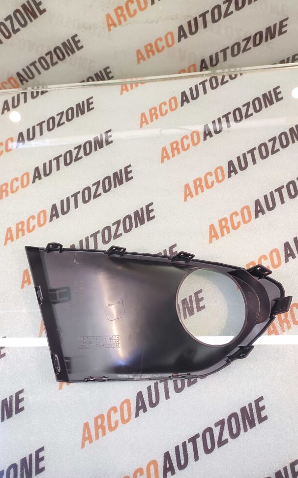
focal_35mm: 19
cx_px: 152
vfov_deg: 88.0
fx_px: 247
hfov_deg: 62.2
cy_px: 234
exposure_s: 1/33
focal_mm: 4.74
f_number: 1.79
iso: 227
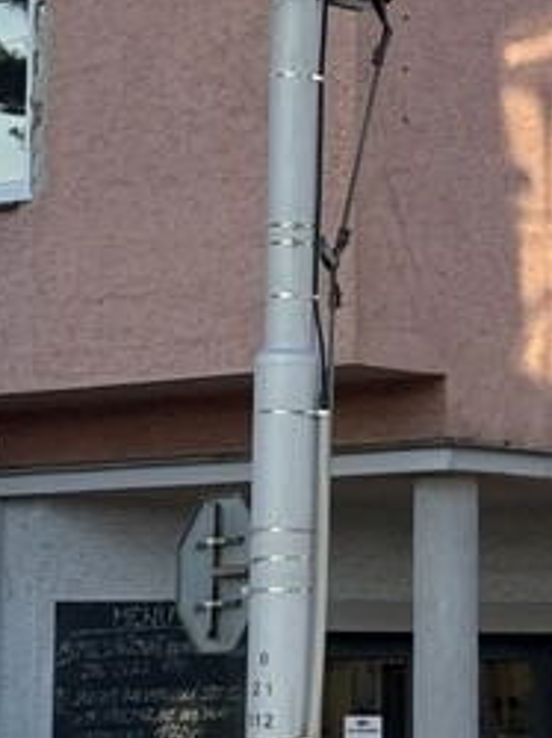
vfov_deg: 9.9
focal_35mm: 197
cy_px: -154
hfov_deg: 7.5
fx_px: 4196
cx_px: 458
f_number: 1.78
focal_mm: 6.86
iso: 64
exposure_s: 1/1724
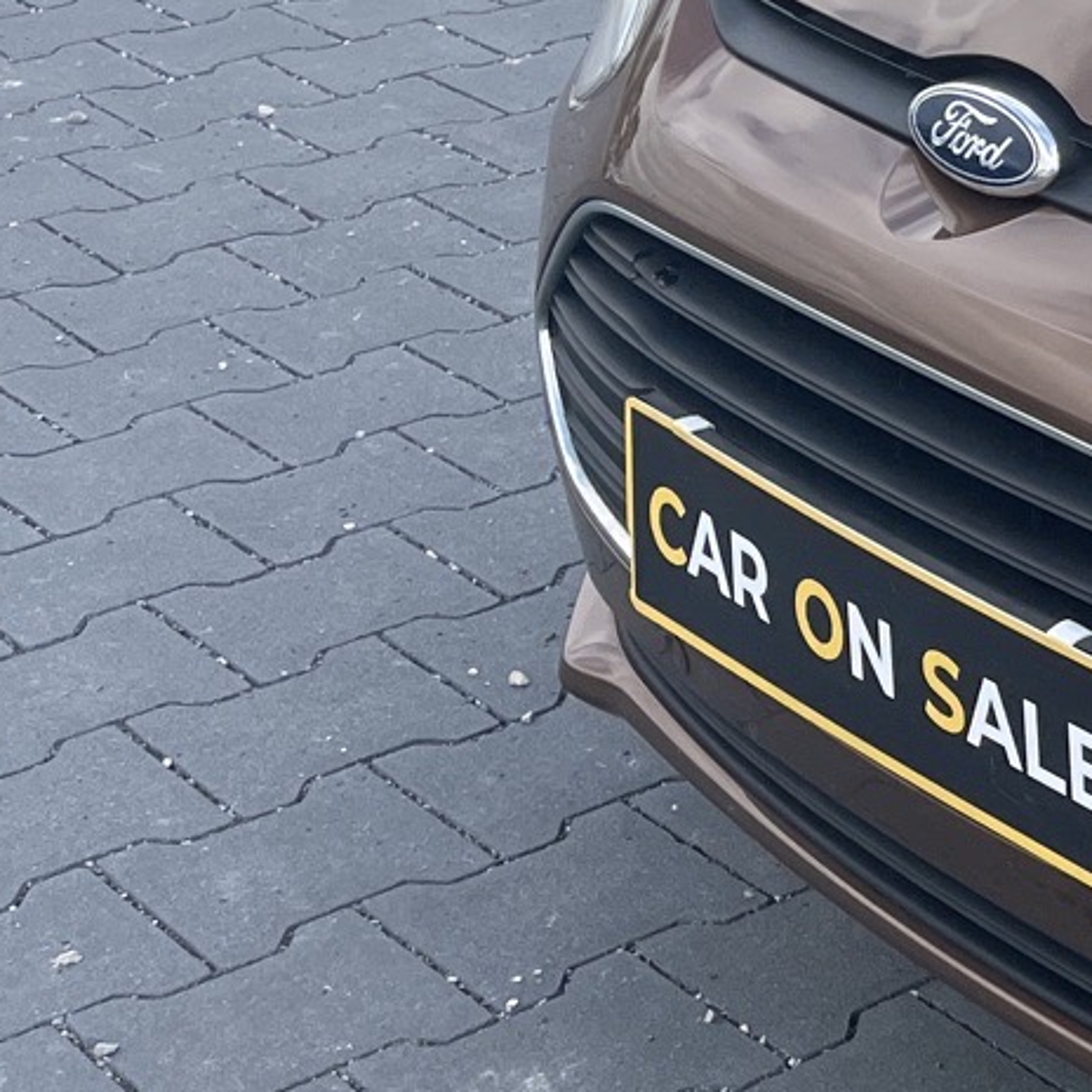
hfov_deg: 14.8
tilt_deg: -18.0
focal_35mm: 95
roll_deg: -1.8
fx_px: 3391
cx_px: 2226
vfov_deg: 18.1
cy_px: 169
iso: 50
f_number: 1.6
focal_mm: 5.1
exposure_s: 1/1372
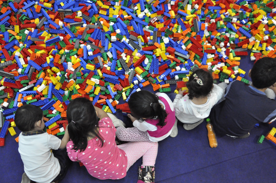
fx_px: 276
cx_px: 138
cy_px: 92
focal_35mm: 36
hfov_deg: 53.2
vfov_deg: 36.8
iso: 3200
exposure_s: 1/100
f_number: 5
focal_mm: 24
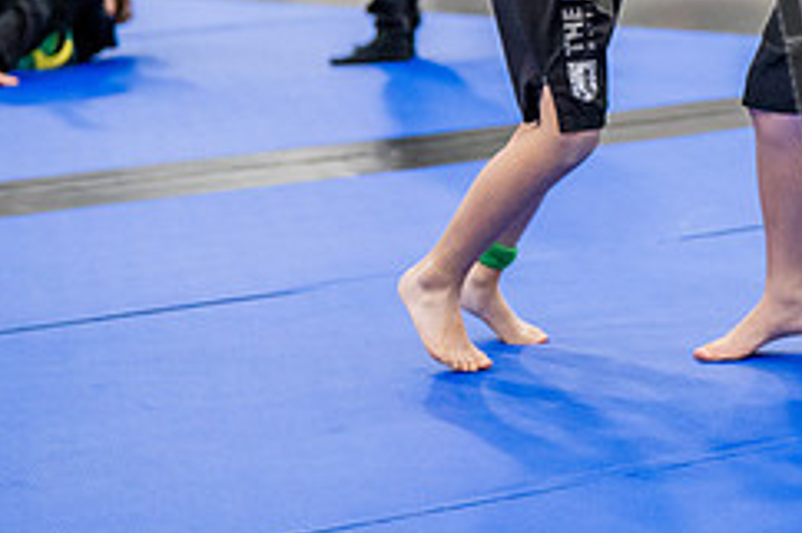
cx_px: 769
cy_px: -61
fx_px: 3740
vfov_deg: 8.1
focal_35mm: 168
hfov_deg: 12.1
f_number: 2.8
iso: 5000
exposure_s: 1/500
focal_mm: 70
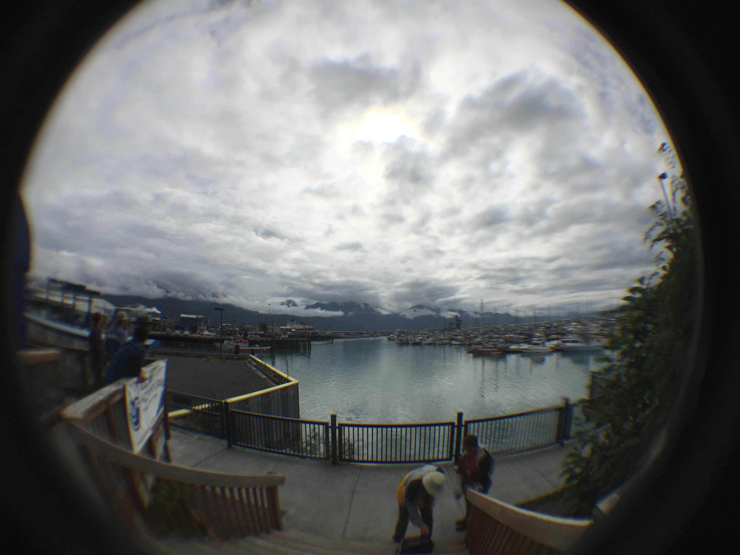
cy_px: 278
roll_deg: -0.2
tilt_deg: +9.3
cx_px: 370
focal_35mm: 29
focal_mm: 4.15
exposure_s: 1/6623
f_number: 2.2
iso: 32
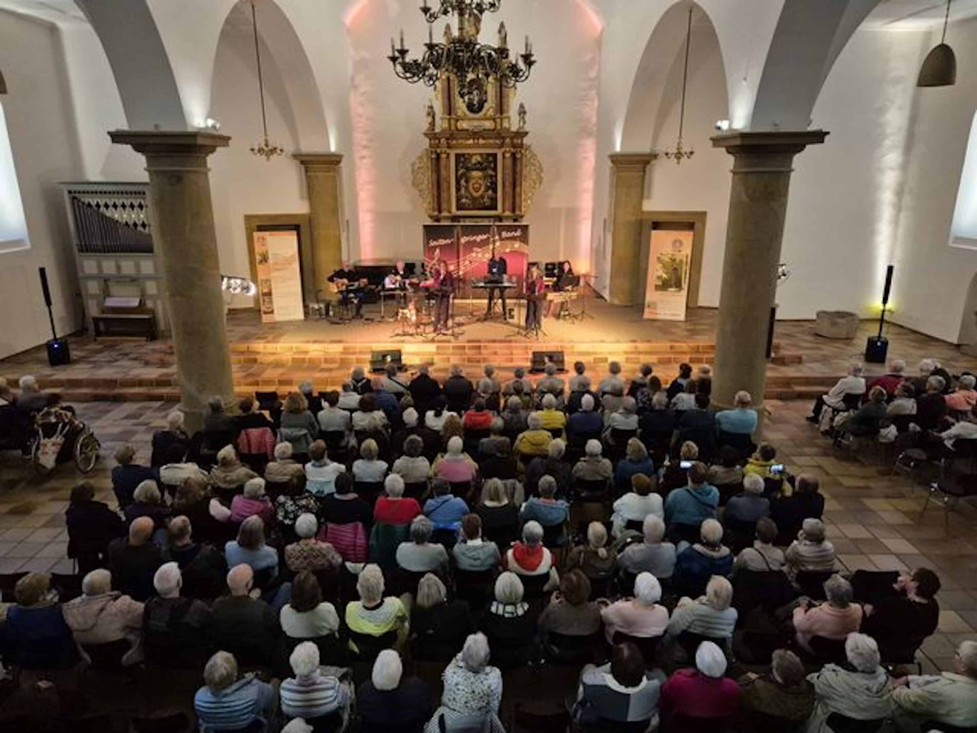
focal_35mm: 23
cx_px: 488
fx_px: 649
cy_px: 366
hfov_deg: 73.9
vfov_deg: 58.9
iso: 1600
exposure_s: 1/100
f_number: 1.8
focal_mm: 5.4
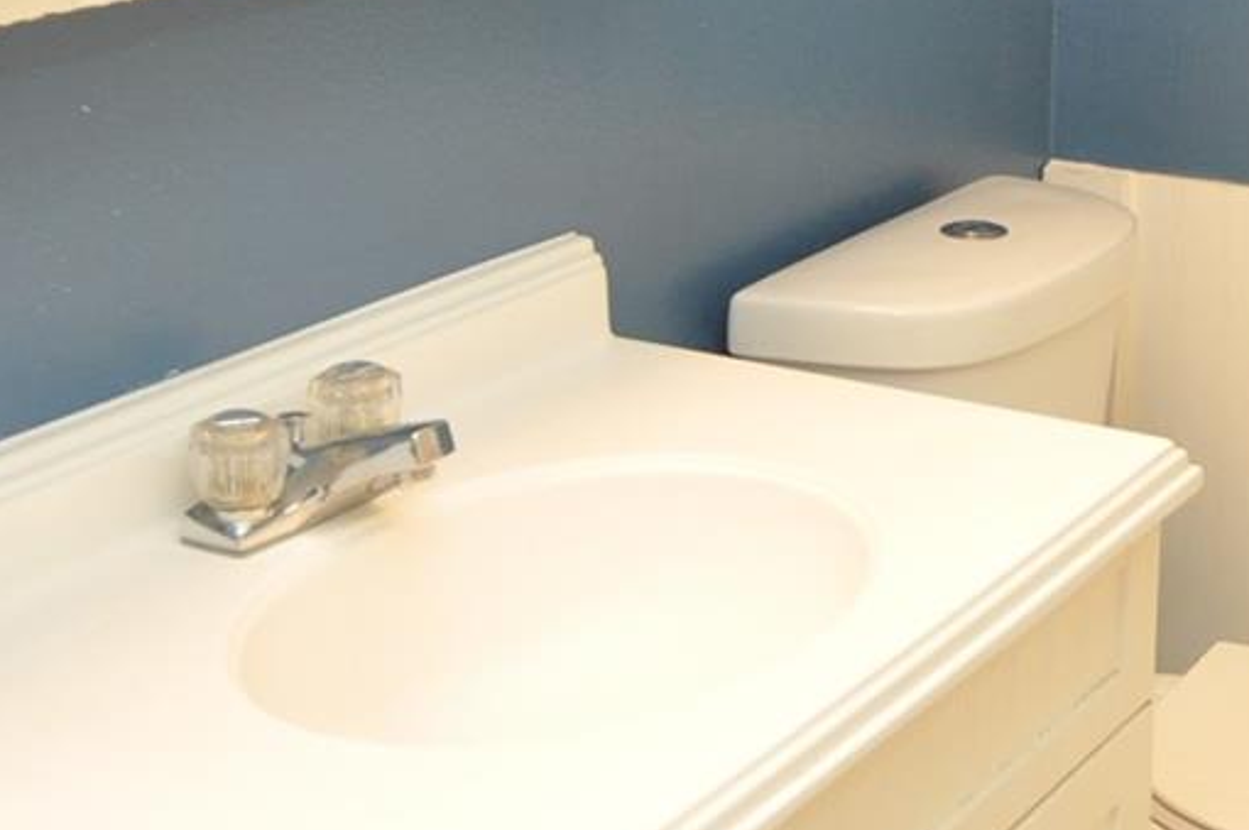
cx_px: 1051
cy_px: 93
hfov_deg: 27.9
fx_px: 2446
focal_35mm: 71
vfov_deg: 19.0
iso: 800
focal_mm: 15
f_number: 5.6
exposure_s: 1/60
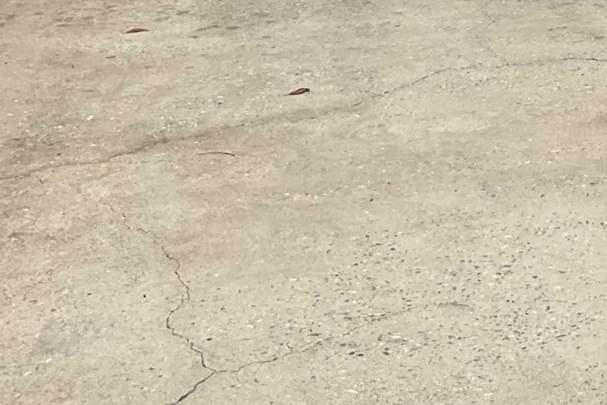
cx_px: 880
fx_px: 1652
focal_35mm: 98
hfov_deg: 18.7
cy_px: -331
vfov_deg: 12.7
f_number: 1.8
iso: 25
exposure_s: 1/3322
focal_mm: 3
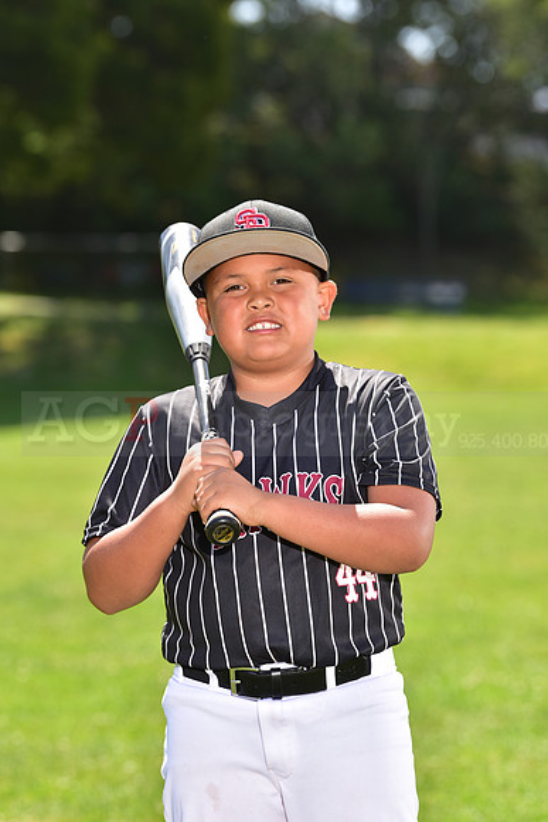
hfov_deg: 9.2
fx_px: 3423
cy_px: 411
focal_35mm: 150
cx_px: 274
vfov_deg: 13.7
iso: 100
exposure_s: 1/250
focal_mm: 150
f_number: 5
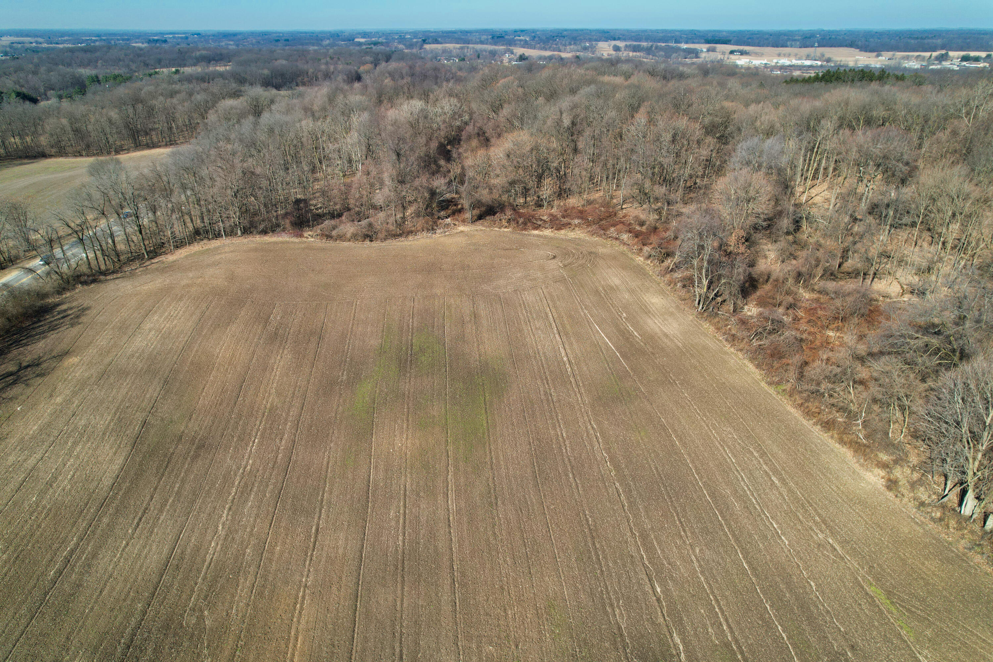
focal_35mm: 22
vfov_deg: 57.2
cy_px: 331
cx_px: 496
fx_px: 607
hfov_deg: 78.6
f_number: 2.8
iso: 100
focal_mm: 8.38
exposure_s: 1/80
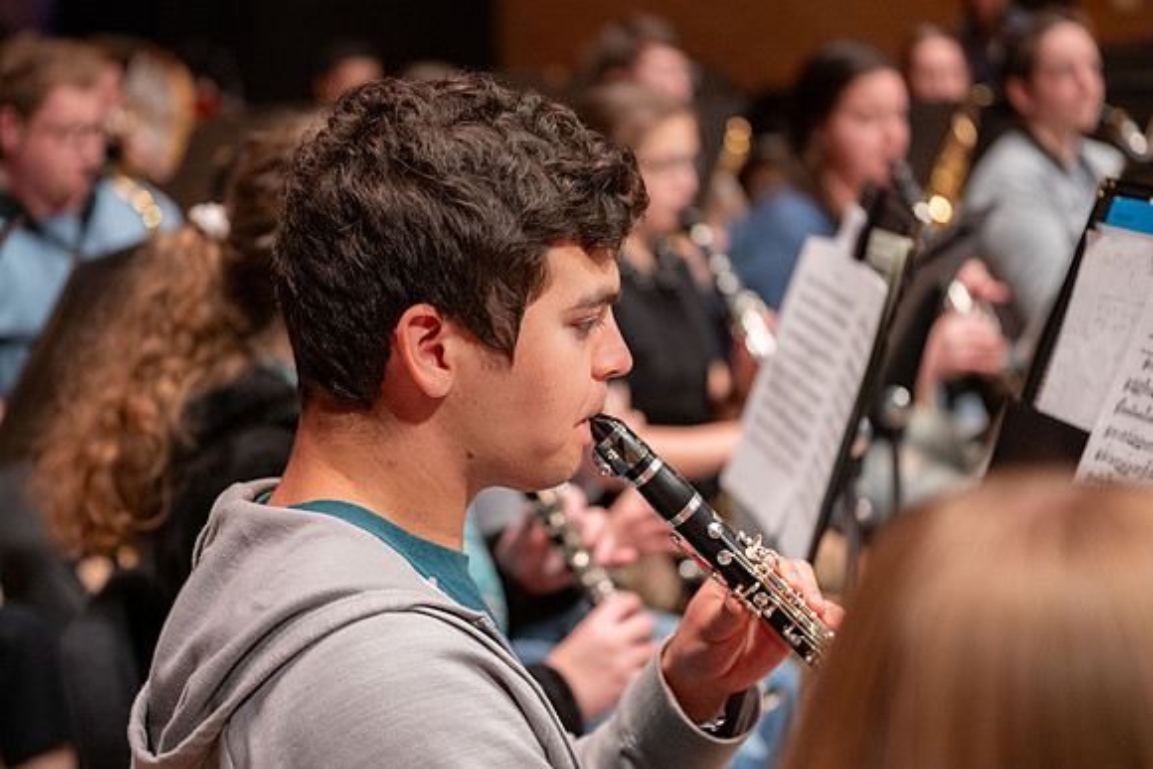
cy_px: 384
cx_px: 576
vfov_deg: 19.5
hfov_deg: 28.8
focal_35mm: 70
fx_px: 2242
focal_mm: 70
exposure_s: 1/400
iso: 640
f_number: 2.8
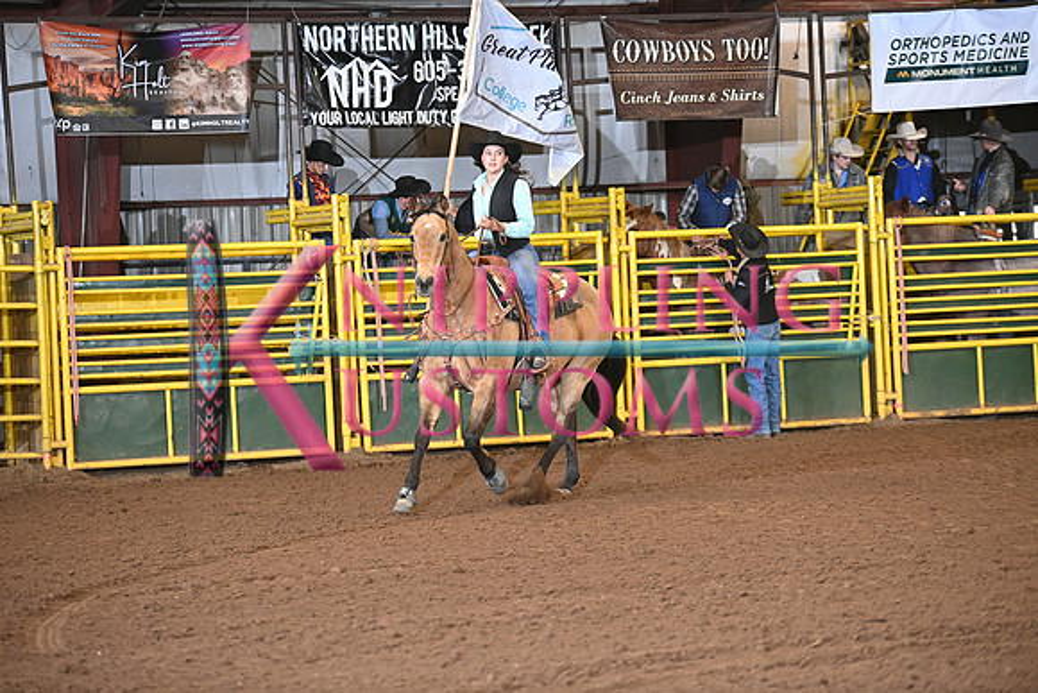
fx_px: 3749
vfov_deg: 10.6
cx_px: 519
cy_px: 346
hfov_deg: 15.8
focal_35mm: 130
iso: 3200
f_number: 2.8
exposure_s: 1/250
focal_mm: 130
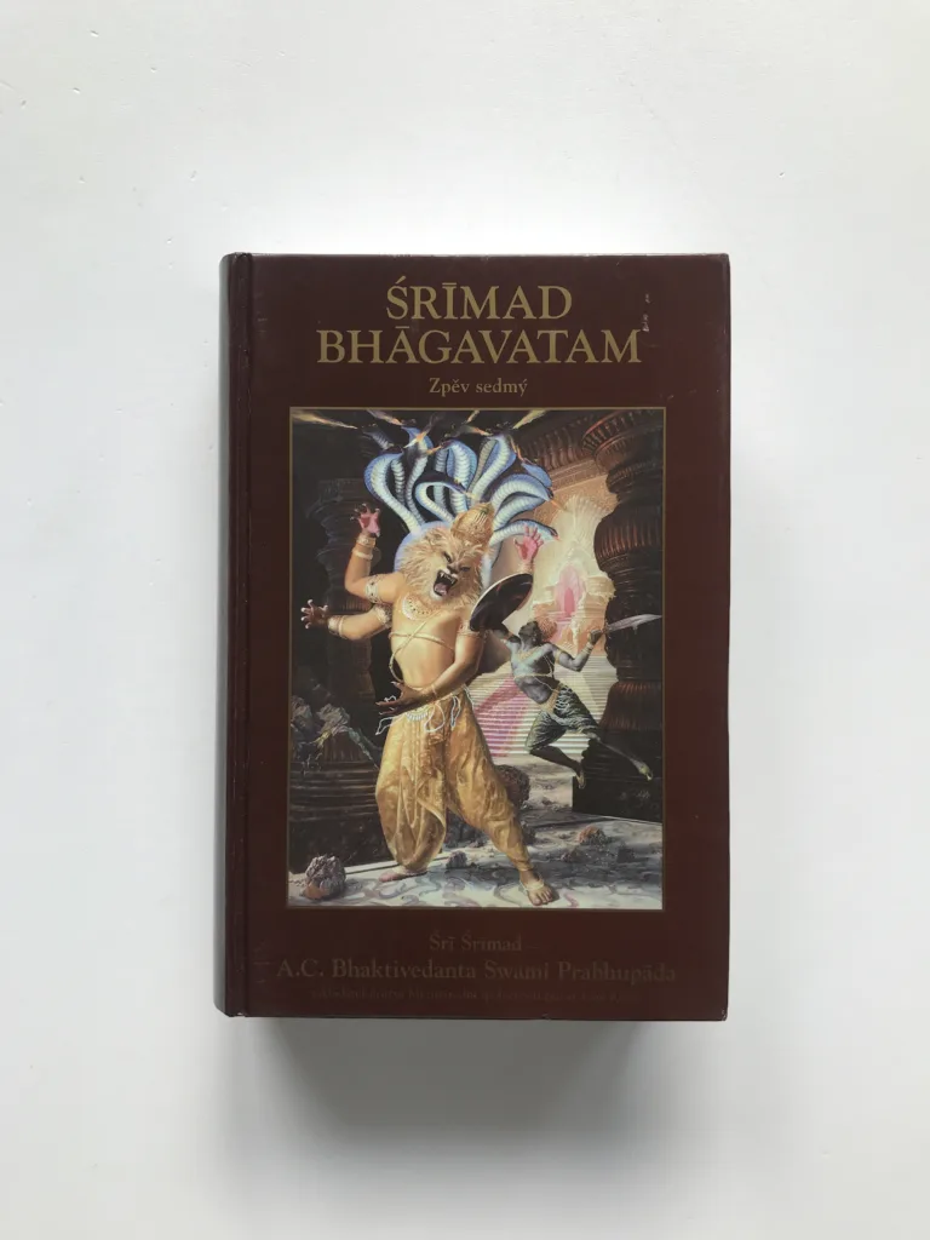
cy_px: 620
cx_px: 465
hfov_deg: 49.7
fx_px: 1003
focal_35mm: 28
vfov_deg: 63.4
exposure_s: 1/150
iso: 20
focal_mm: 3.99
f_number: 1.8
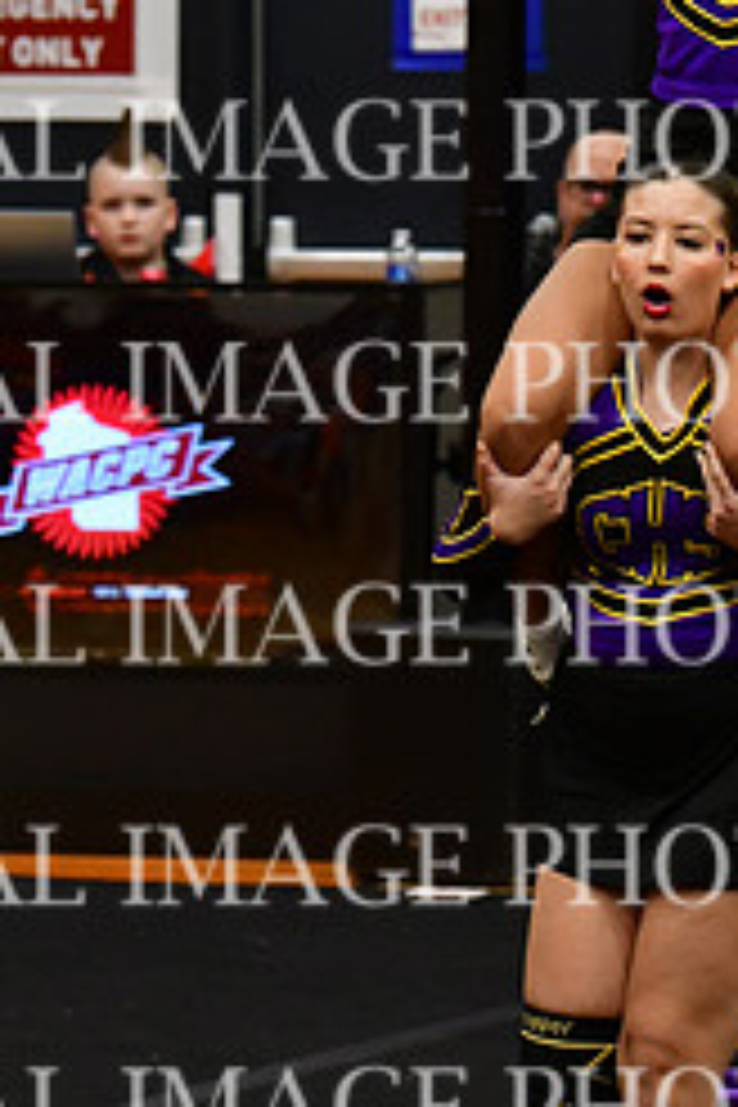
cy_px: 261
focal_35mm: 460
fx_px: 14144
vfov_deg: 4.5
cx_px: 475
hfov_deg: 3.0
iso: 4000
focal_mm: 130
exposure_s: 1/500
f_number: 4
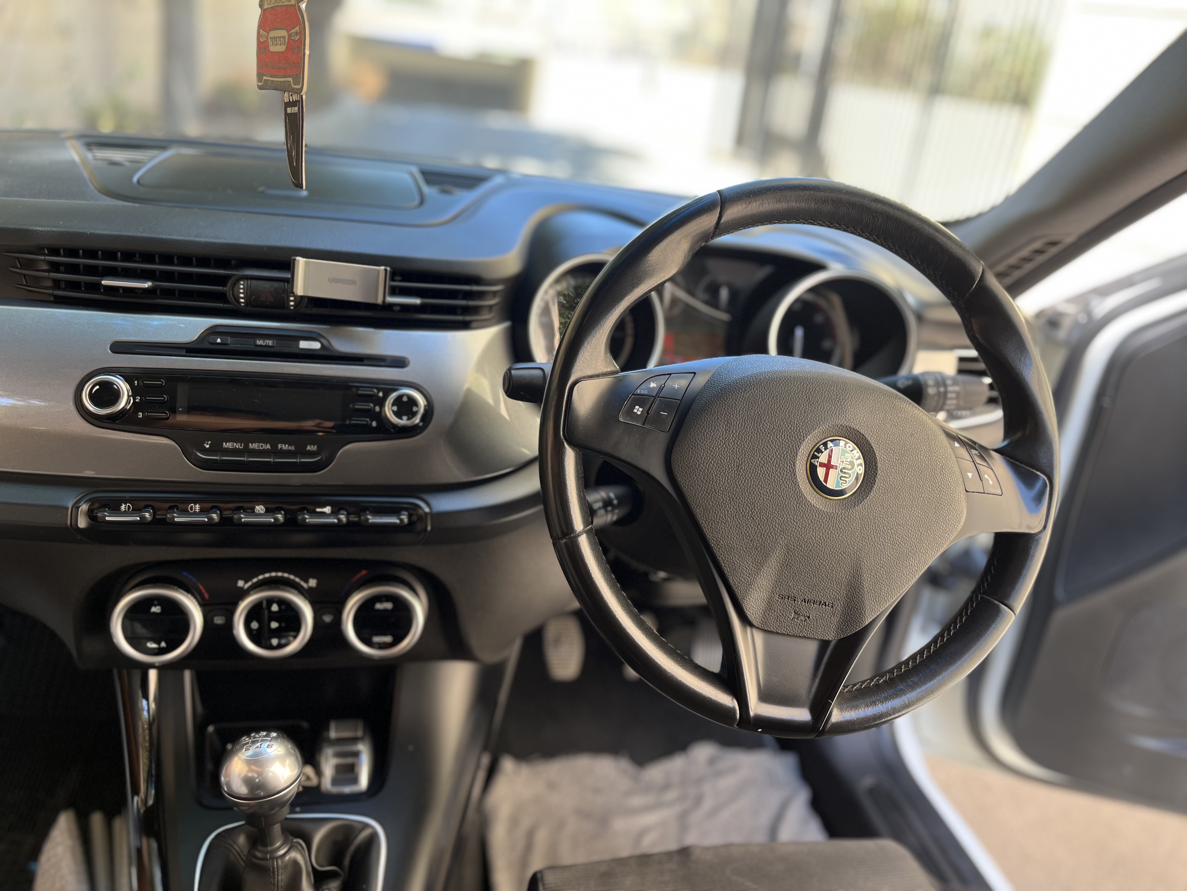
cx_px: 594
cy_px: 446
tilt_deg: -24.1
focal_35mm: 26
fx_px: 892
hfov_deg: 67.3
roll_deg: -6.9
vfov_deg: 53.1
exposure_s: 1/125
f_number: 1.6
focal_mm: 5.1
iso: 32
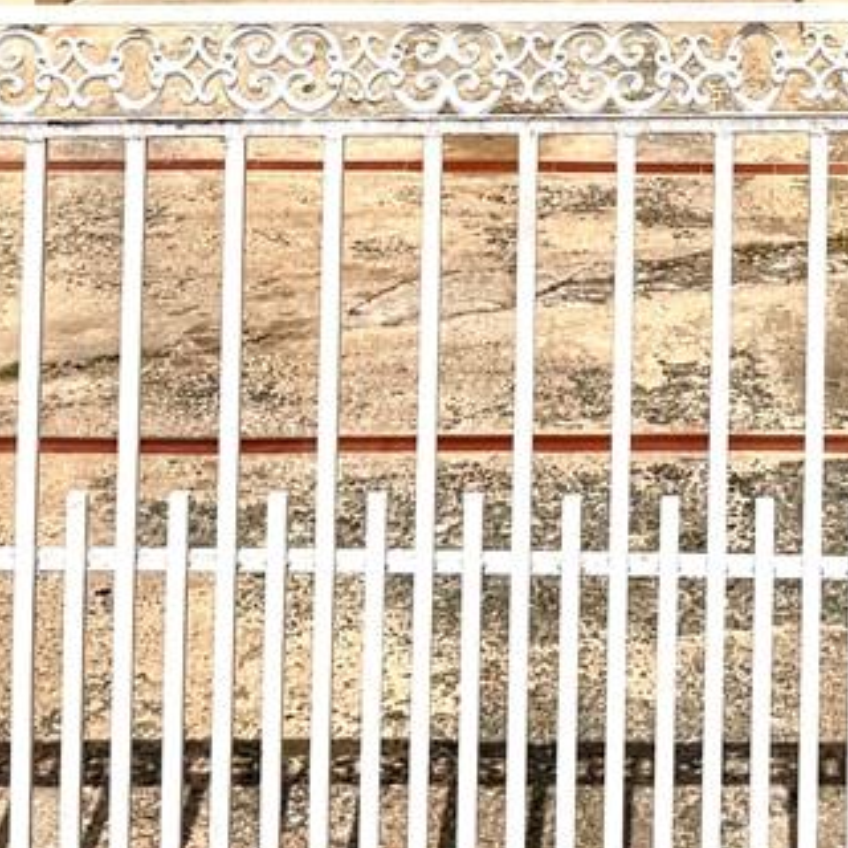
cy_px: -282
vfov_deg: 15.6
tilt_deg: +0.5
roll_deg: +1.2
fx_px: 2938
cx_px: 796
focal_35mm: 106
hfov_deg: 16.2
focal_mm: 6.76
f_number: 1.78
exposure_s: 1/12346
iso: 64
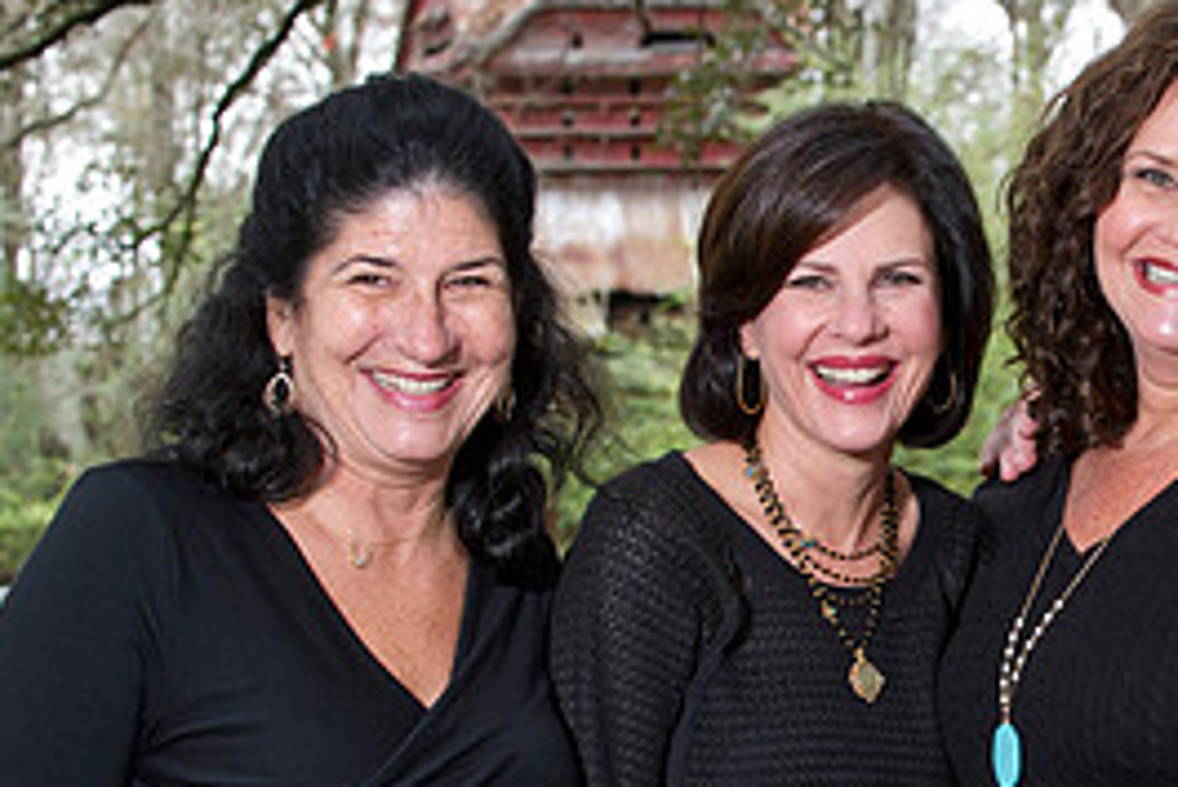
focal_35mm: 153
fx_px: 5009
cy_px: 569
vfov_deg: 9.0
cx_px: 1022
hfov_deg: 13.3
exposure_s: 1/100
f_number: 6.3
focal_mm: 70
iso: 1250
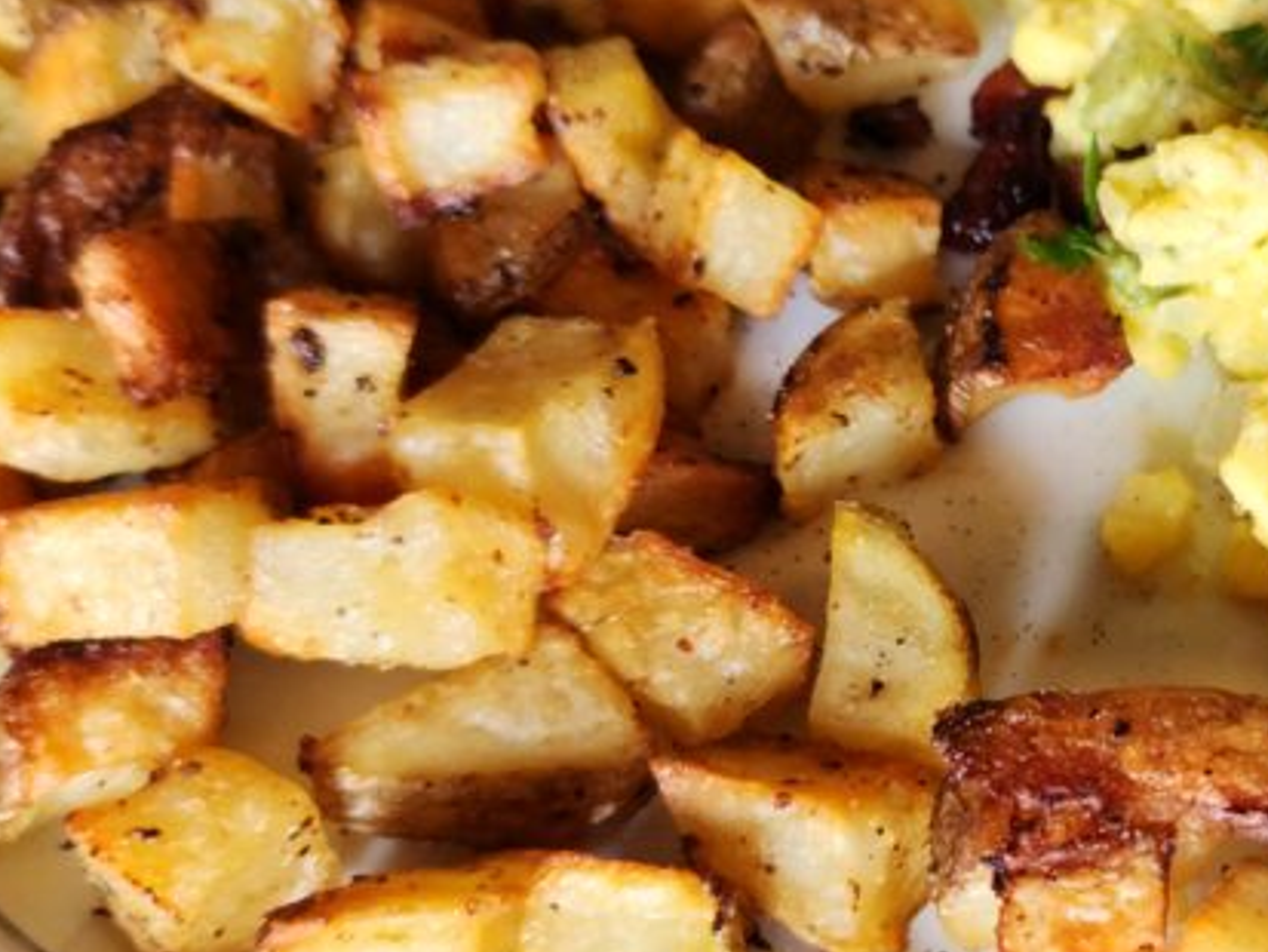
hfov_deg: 32.6
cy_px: 427
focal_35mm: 57
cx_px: 1065
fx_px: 2089
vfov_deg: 25.7
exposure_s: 1/60
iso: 125
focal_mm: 5.4
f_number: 1.8
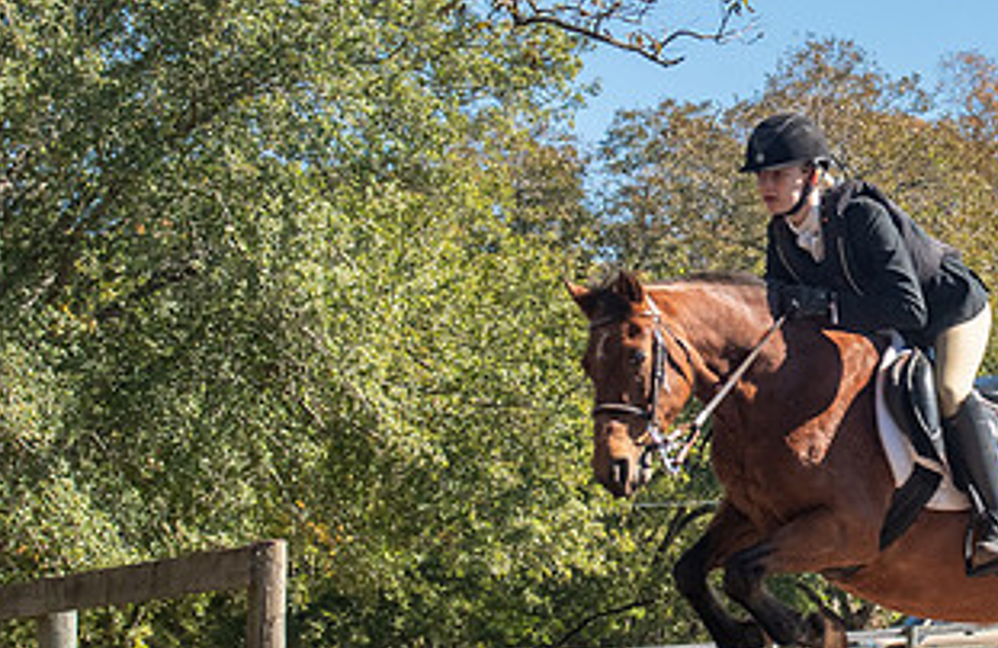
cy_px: 319
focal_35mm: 127
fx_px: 3493
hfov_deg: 16.1
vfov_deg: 10.6
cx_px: 878
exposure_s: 1/320
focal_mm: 32
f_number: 4
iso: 400
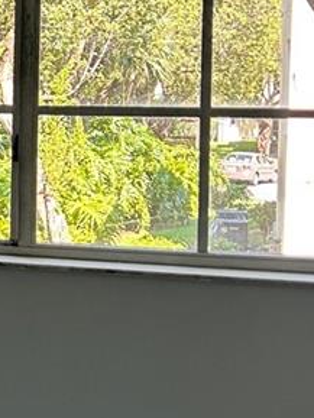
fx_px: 1305
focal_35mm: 108
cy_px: 162
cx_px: -213
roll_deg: -0.7
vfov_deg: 18.2
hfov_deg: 12.7
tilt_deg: -2.8
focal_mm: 5.7
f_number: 1.5
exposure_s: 1/160
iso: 50
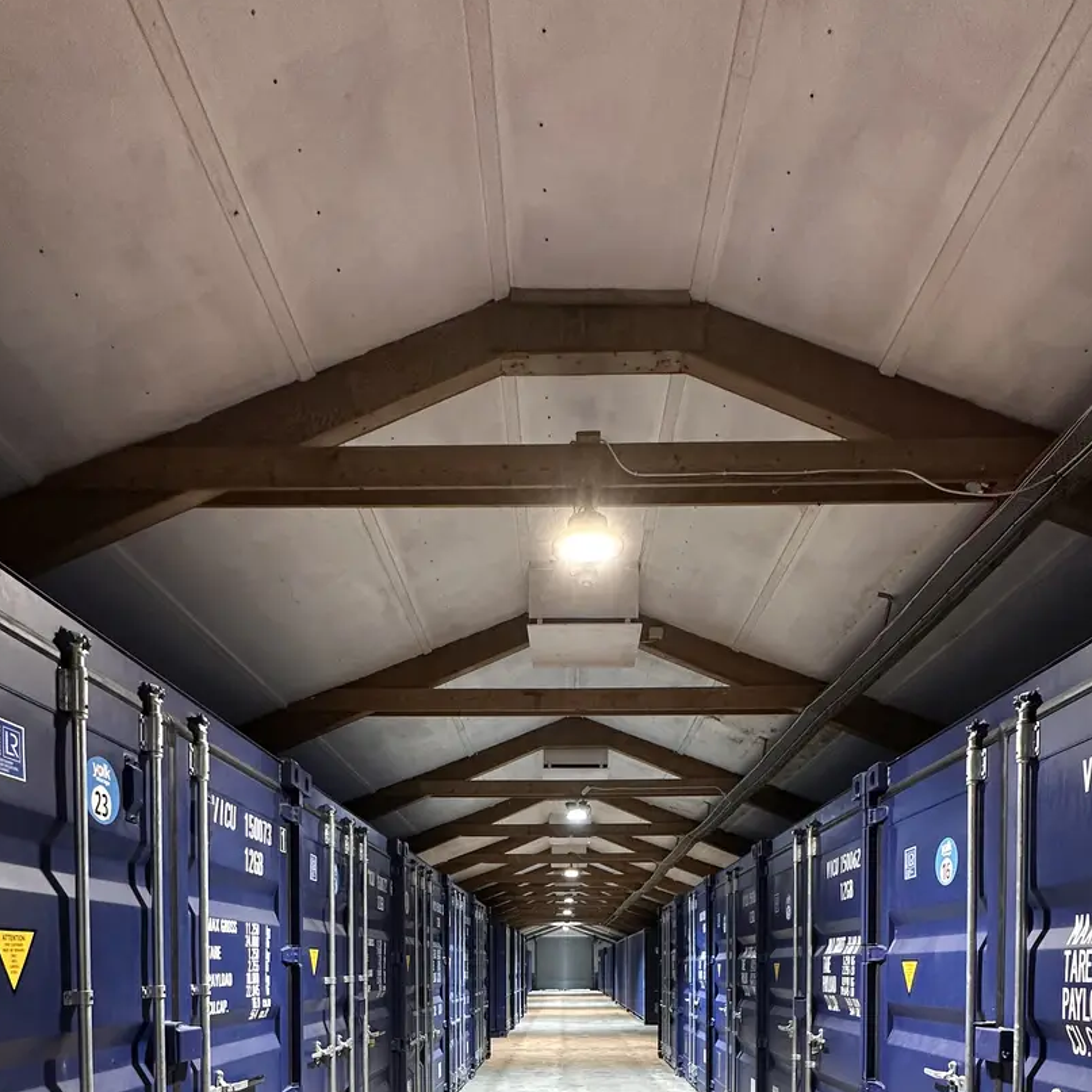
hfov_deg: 67.3
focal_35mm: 23
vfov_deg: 56.7
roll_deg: -0.9
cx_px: 557
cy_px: 1007
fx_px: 821
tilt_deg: -3.3
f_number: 2.2
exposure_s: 1/50
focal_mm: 2.22
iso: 160
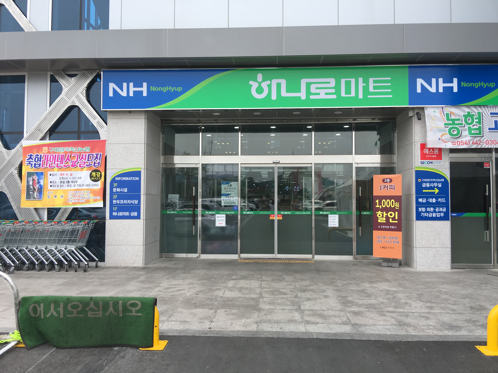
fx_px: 417
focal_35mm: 29
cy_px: 186
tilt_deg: +3.8
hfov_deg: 61.7
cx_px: 249
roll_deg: -0.1
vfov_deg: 48.2
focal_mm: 4.15
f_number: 2.2
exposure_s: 1/712
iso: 25
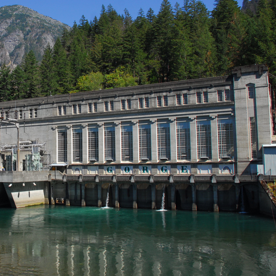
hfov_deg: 37.9
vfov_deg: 39.2
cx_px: 60
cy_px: 129
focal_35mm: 43
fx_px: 388
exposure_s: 1/400
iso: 200
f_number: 6.3
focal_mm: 20
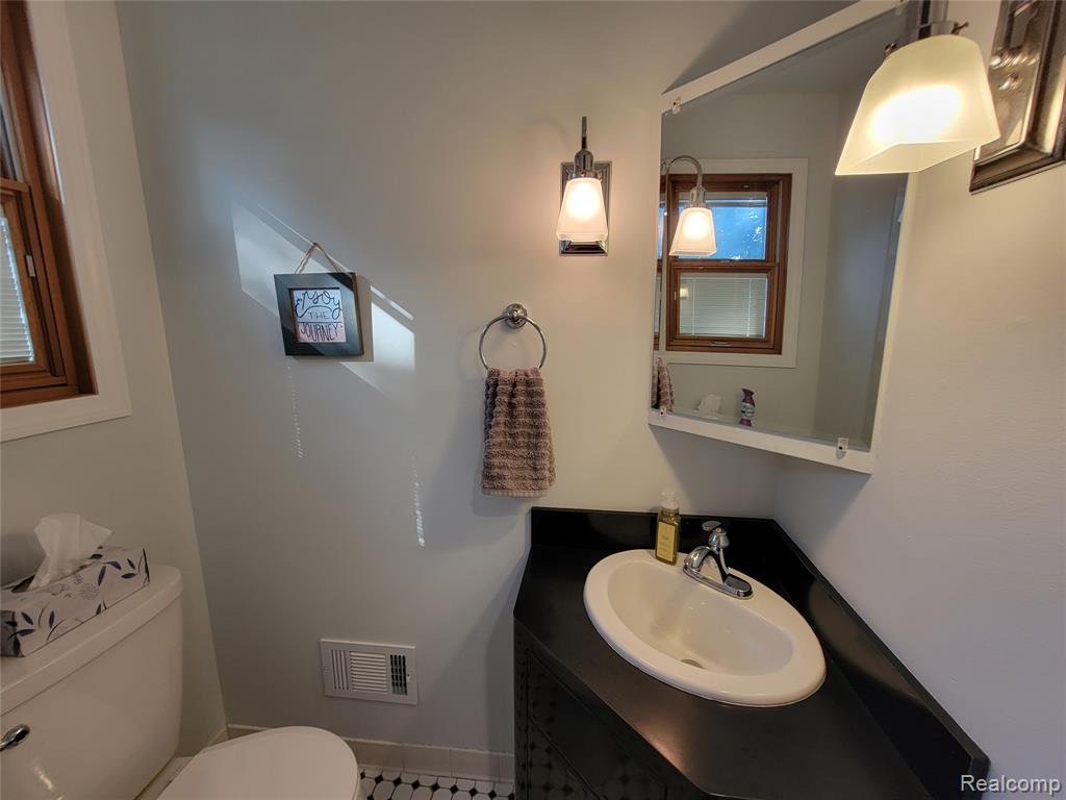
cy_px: 400
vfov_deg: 89.9
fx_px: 400
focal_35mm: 13
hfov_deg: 106.2
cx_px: 533
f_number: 2.2
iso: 64
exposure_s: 1/60
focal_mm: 2.2
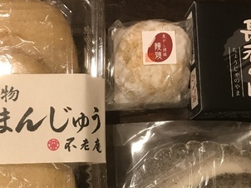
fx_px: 377
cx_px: 103
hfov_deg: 36.7
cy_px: 141
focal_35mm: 52
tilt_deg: -81.4
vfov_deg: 27.6
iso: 100
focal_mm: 3.99
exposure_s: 1/17
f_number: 1.8
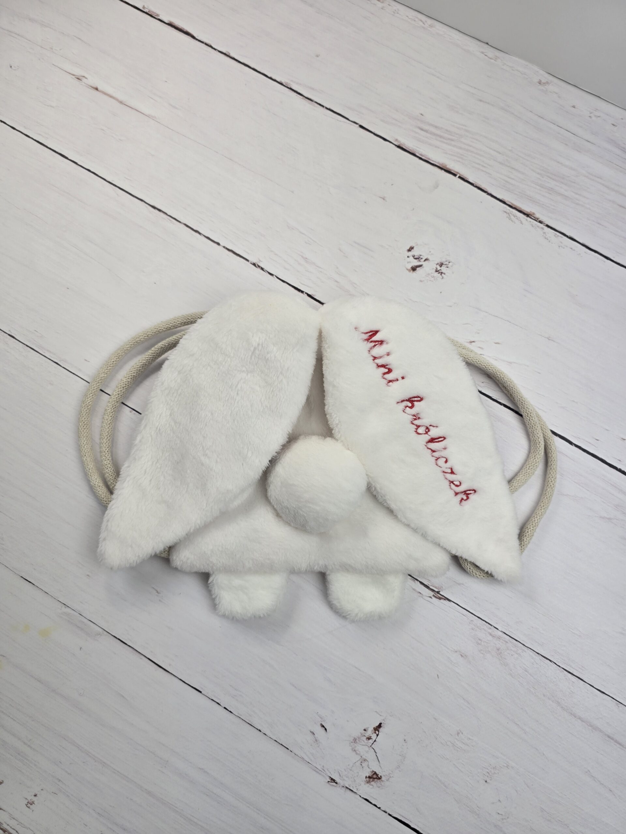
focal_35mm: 23
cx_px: 313
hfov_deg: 58.9
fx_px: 555
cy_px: 417
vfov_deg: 73.9
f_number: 1.7
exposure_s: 1/211
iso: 12
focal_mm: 6.3
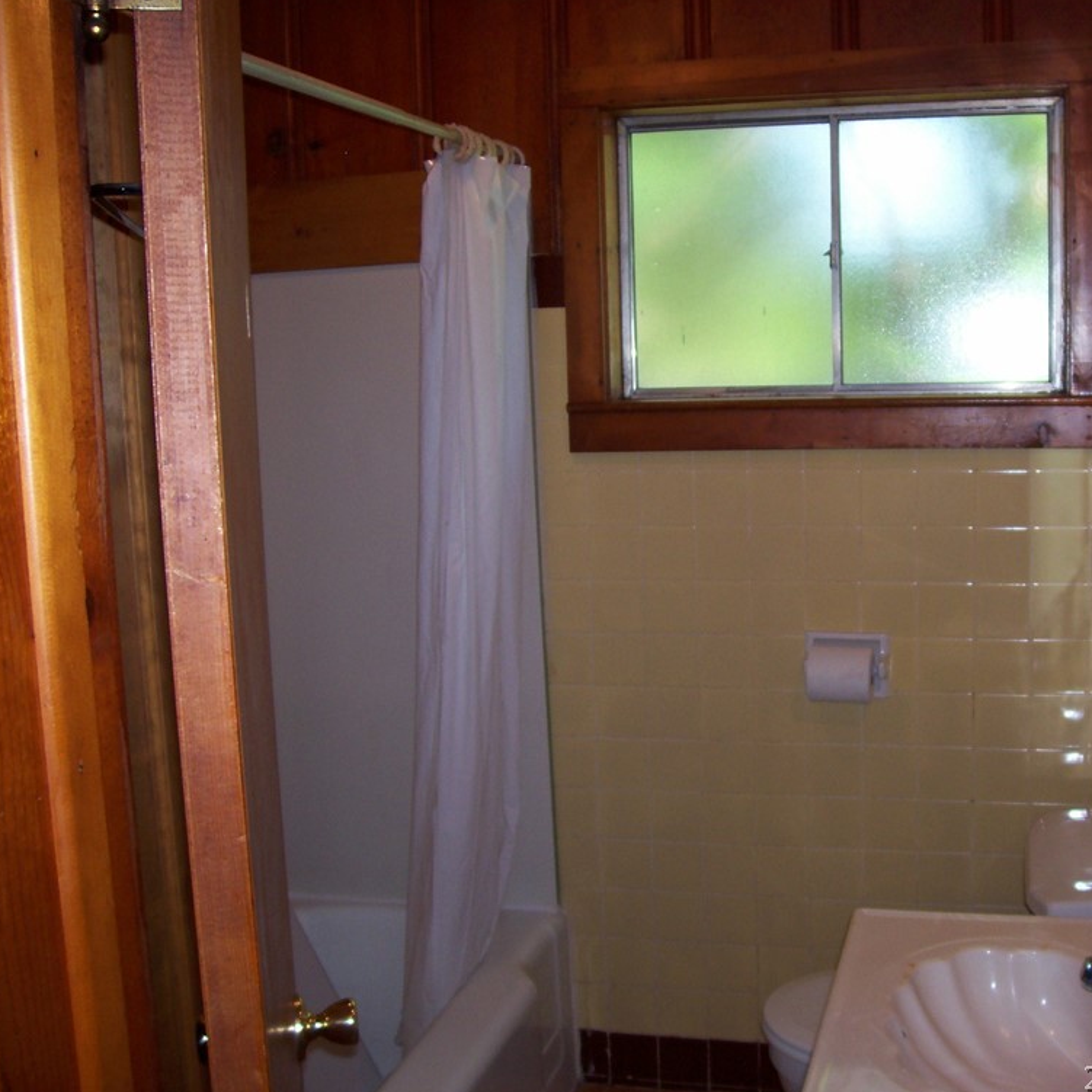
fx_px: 1463
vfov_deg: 40.9
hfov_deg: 40.4
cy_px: 544
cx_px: 734
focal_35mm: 41
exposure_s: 1/64
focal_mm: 5.6
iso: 80
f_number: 2.7
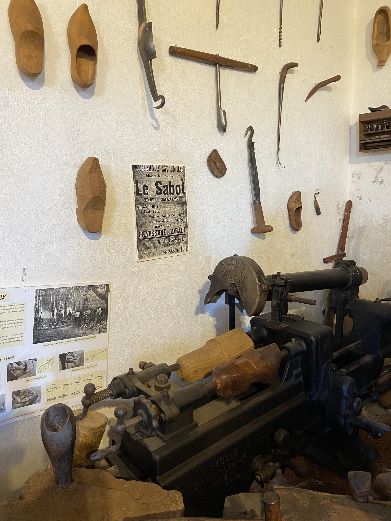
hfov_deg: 53.1
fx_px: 392
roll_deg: +1.6
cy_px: 260
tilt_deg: -9.5
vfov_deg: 67.3
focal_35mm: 26
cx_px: 196
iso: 160
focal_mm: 4.25
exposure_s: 1/50
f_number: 1.8
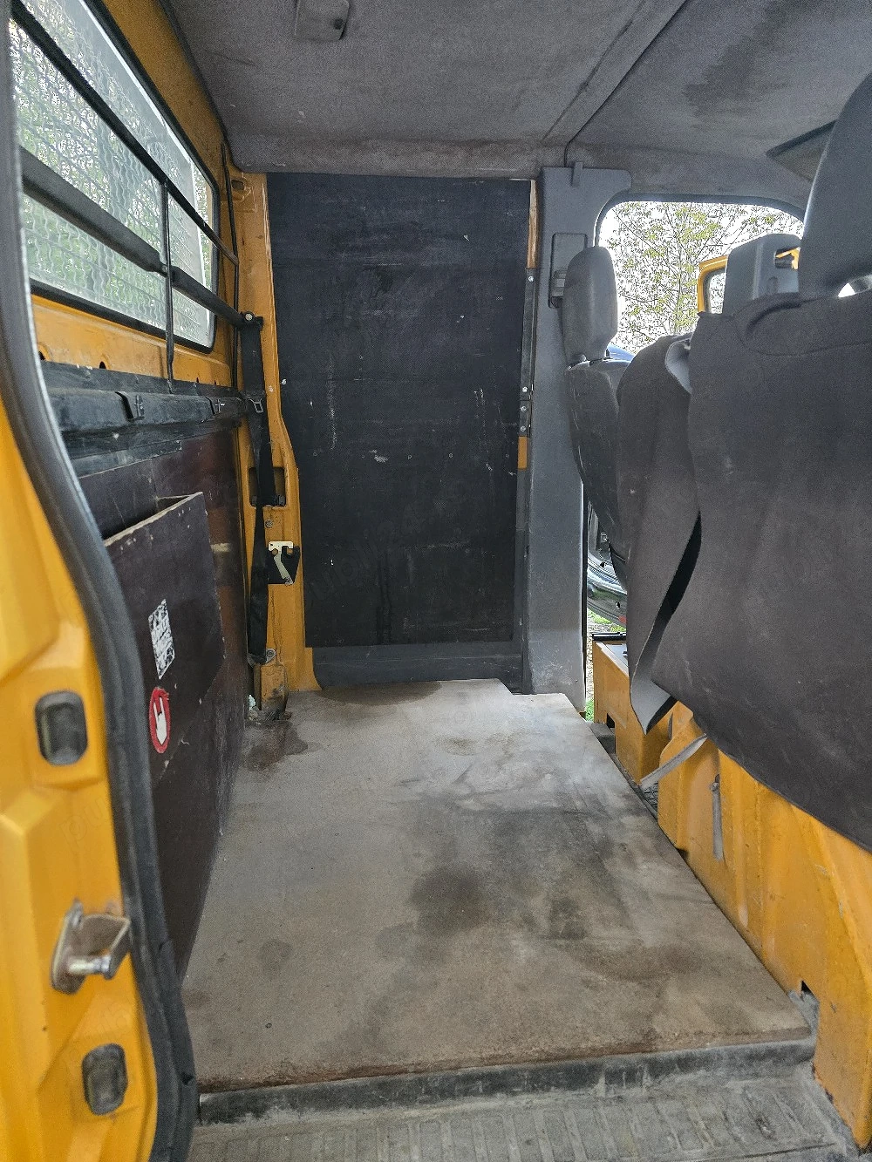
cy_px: 581
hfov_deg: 58.9
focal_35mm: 23
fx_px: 772
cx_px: 436
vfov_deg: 73.9
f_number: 1.7
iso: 1600
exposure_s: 1/101
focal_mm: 6.3
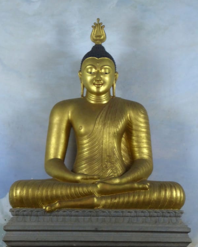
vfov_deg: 12.3
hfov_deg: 9.8
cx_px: 99
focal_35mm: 157
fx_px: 1150
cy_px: 120
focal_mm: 24.2
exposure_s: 1/4
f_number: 5.3
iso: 500
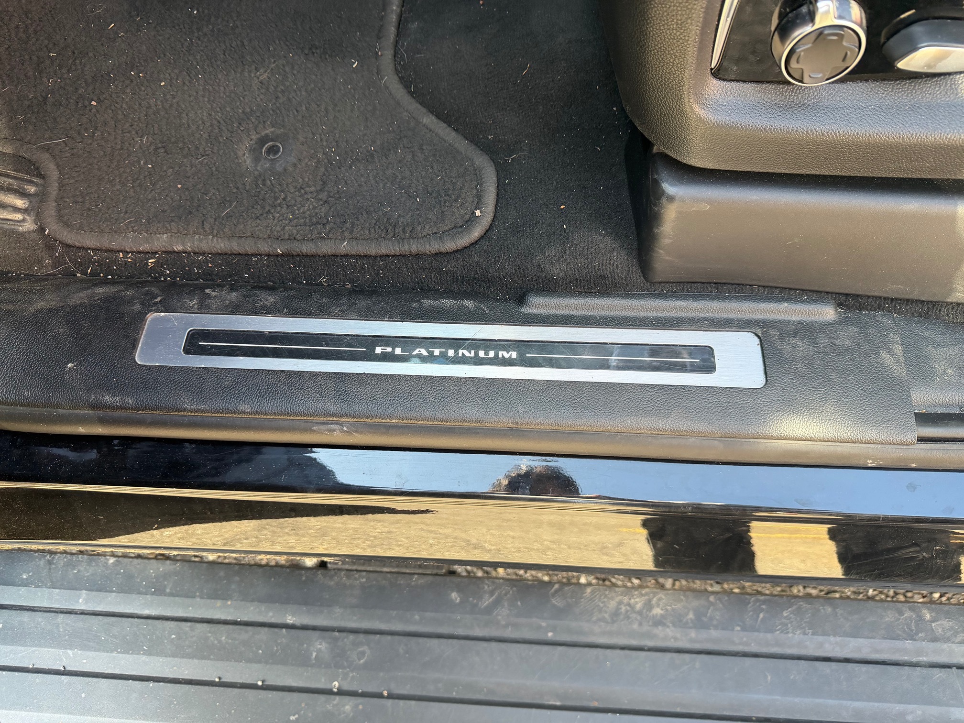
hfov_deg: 71.6
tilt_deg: -62.5
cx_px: 482
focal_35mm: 24
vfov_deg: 56.8
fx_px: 668
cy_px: 362
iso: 200
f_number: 1.78
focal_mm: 6.76
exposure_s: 1/228
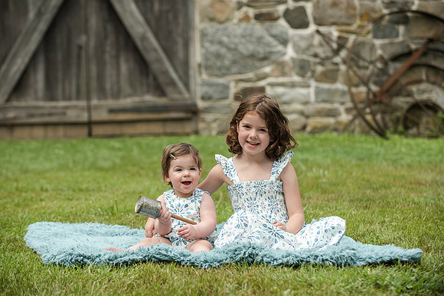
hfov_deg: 17.5
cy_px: 141
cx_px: 210
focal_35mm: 117
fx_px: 1440
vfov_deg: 11.7
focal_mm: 110
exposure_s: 1/2000
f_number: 4
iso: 400
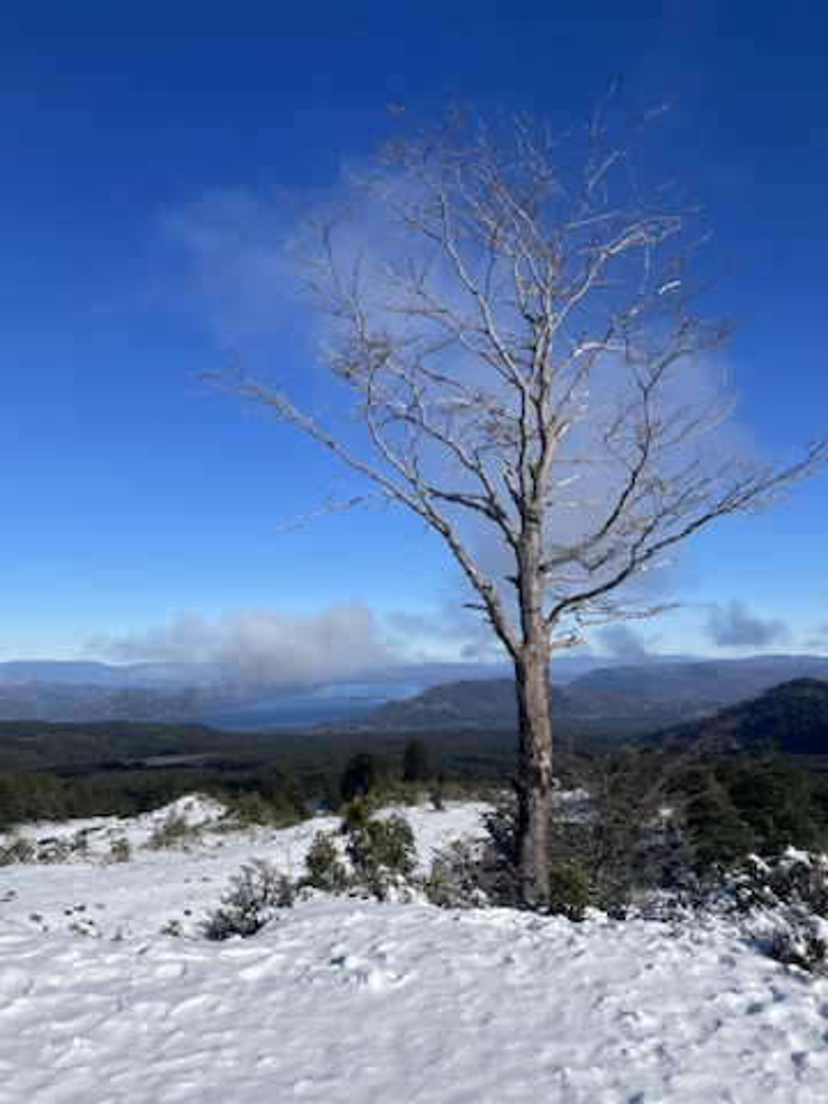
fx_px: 829
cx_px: 414
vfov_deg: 67.3
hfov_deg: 53.1
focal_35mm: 26
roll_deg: +0.9
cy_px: 552
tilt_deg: +6.2
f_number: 1.6
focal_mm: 4.2
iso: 32
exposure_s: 1/7299
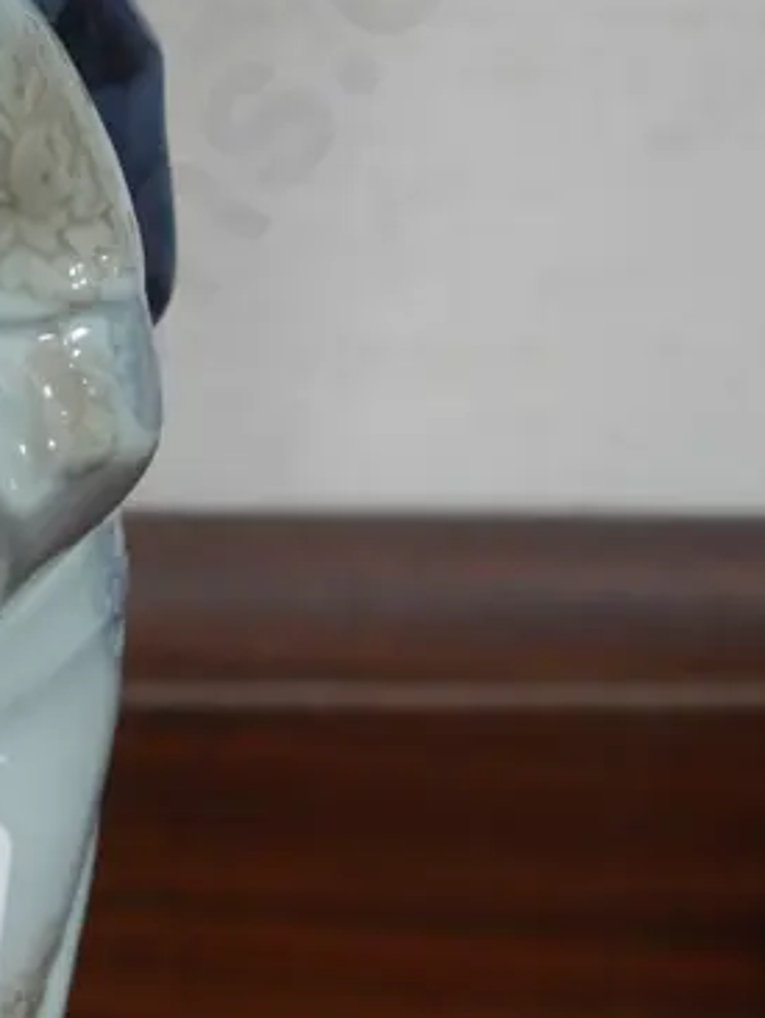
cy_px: 679
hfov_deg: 7.1
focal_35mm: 207
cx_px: -152
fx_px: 6092
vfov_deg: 9.5
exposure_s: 1/80
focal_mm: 37
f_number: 5.5
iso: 640
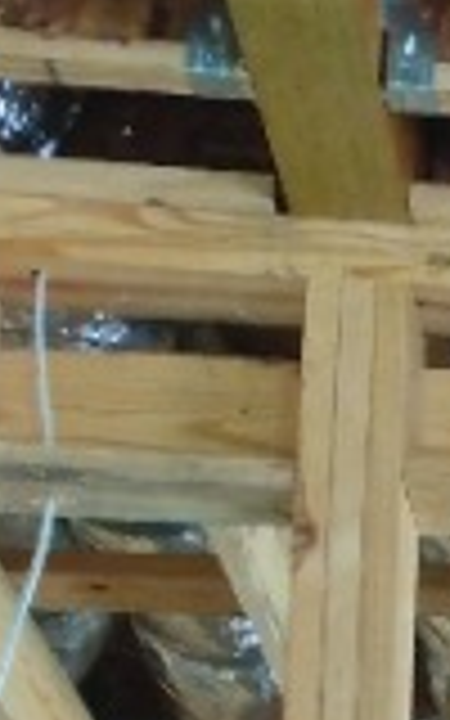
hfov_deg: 7.9
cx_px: 1652
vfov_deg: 15.7
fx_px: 2394
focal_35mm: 122
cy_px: 1098
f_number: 2
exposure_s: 1/30
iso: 353
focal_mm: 3.54
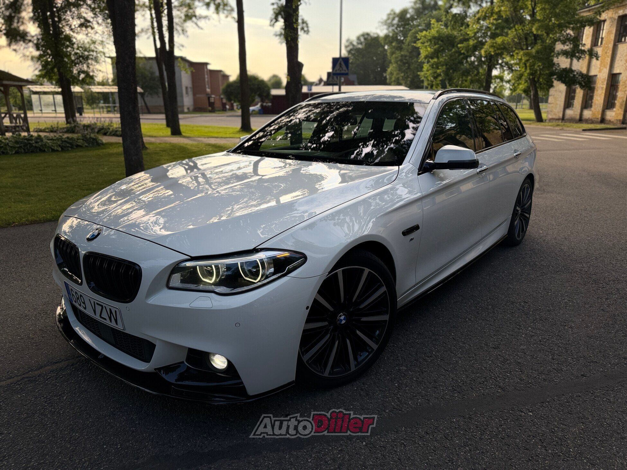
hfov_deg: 71.6
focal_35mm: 24
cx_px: 314
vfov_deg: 56.8
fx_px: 435
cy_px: 235
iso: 100
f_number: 1.78
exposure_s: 1/1337
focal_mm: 6.76
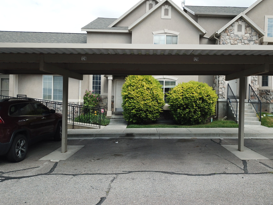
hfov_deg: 61.5
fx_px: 229
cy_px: 100
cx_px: 150
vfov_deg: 48.2
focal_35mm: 29
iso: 100
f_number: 2.2
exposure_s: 1/737
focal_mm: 4.73
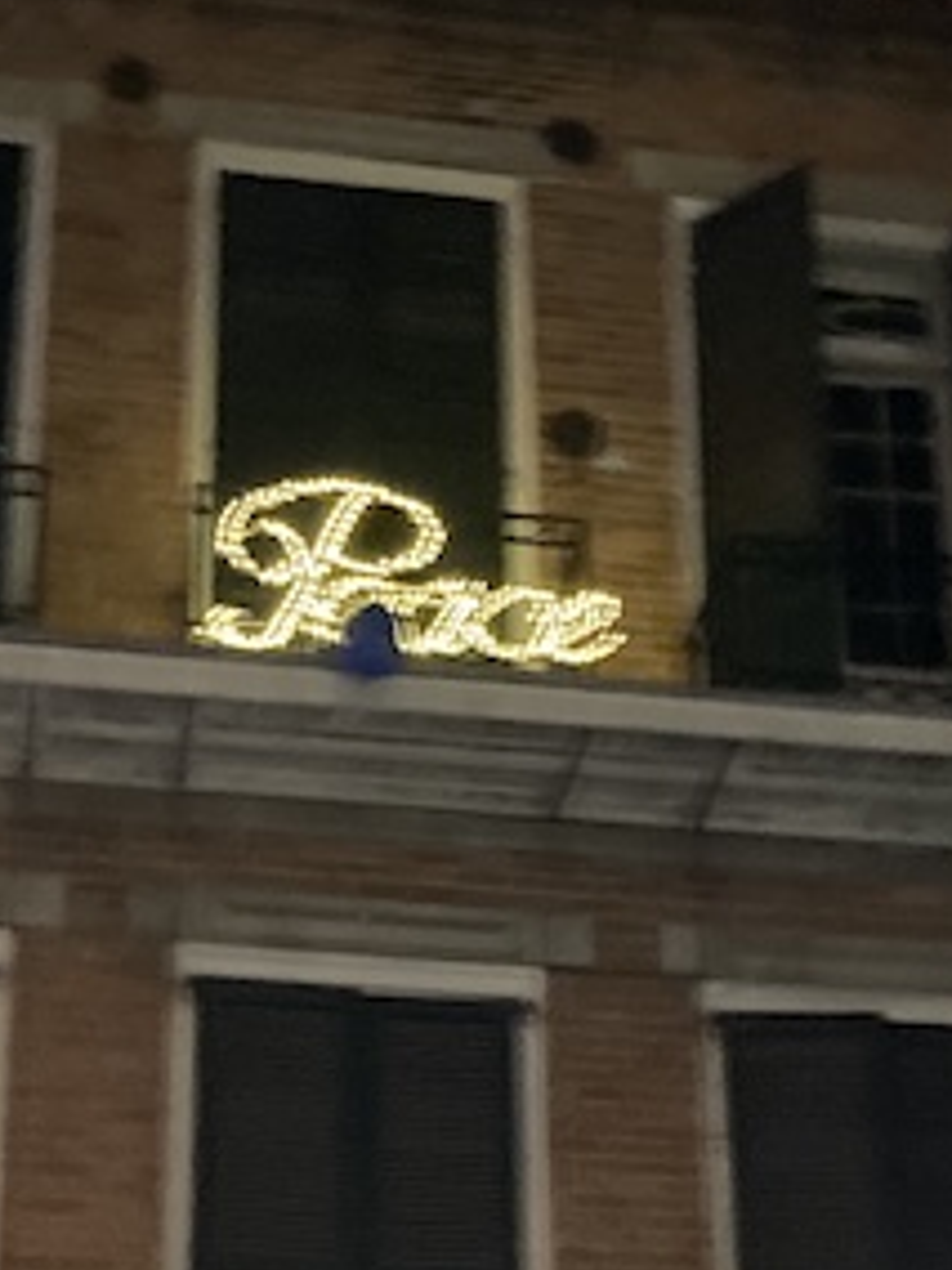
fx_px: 2897
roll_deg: +0.6
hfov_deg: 18.7
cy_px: 1190
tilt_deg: +28.8
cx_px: 496
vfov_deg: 23.9
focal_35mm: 79
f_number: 1.8
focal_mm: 3.99
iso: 640
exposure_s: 1/24
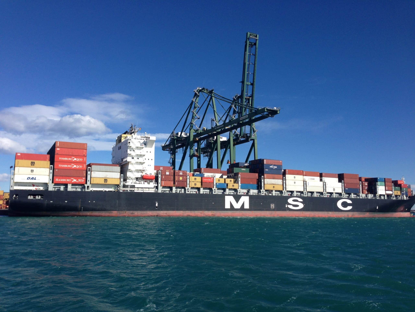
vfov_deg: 42.9
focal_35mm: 33
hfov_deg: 55.4
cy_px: 156
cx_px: 208
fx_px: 396
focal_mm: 4.12
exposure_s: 1/2088
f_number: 2.4
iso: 50
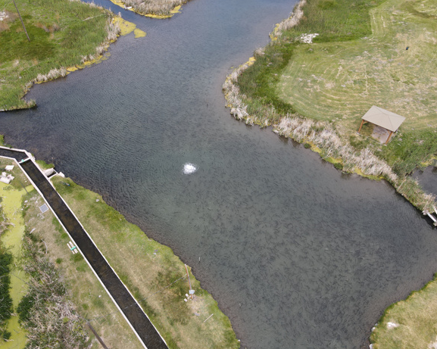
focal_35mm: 26
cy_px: 181
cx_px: 202
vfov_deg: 54.9
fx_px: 336
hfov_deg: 66.0
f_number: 2.8
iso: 100
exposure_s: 1/240
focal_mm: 4.5
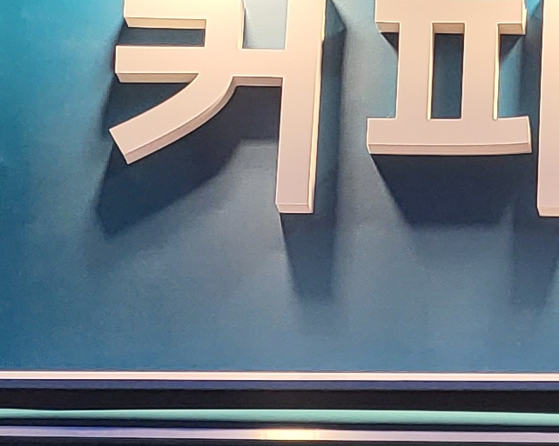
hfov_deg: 12.7
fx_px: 2414
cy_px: 829
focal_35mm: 146
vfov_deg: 9.9
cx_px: 757
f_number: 1.8
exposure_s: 1/120
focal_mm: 5
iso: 64
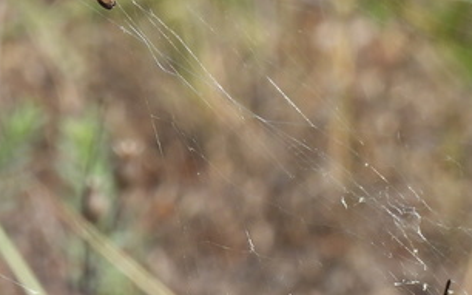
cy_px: 493
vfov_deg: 1.2
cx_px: 609
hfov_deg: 1.9
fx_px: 14440
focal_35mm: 1123
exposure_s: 1/320
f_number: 6.3
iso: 100
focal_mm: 67.8
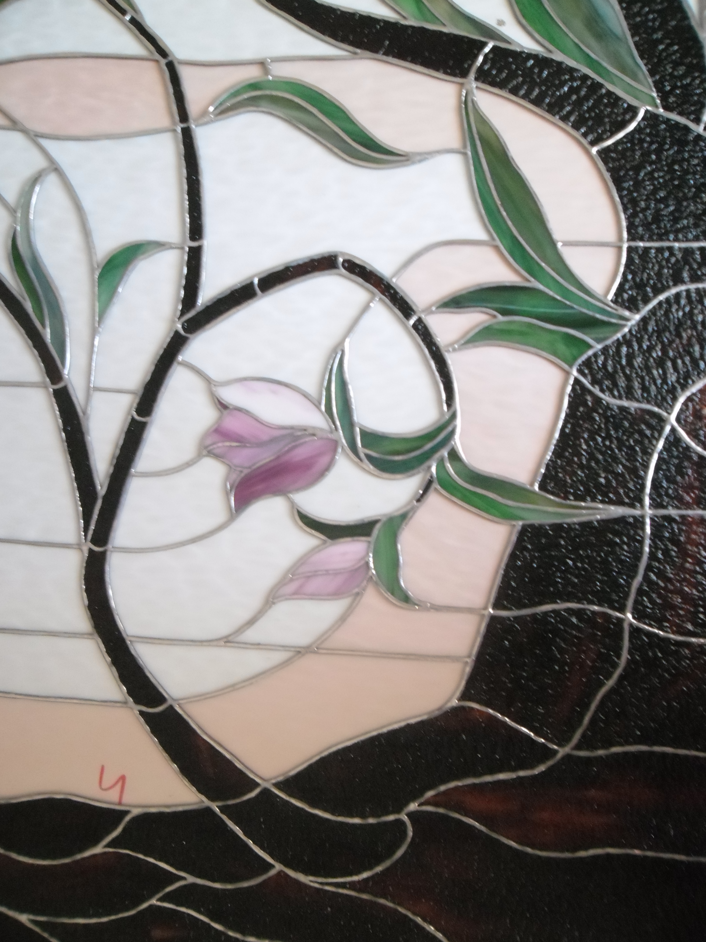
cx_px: 353
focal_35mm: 27
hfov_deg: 51.4
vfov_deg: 65.3
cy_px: 471
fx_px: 734
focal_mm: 4.9
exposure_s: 1/22
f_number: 3.5
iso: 400
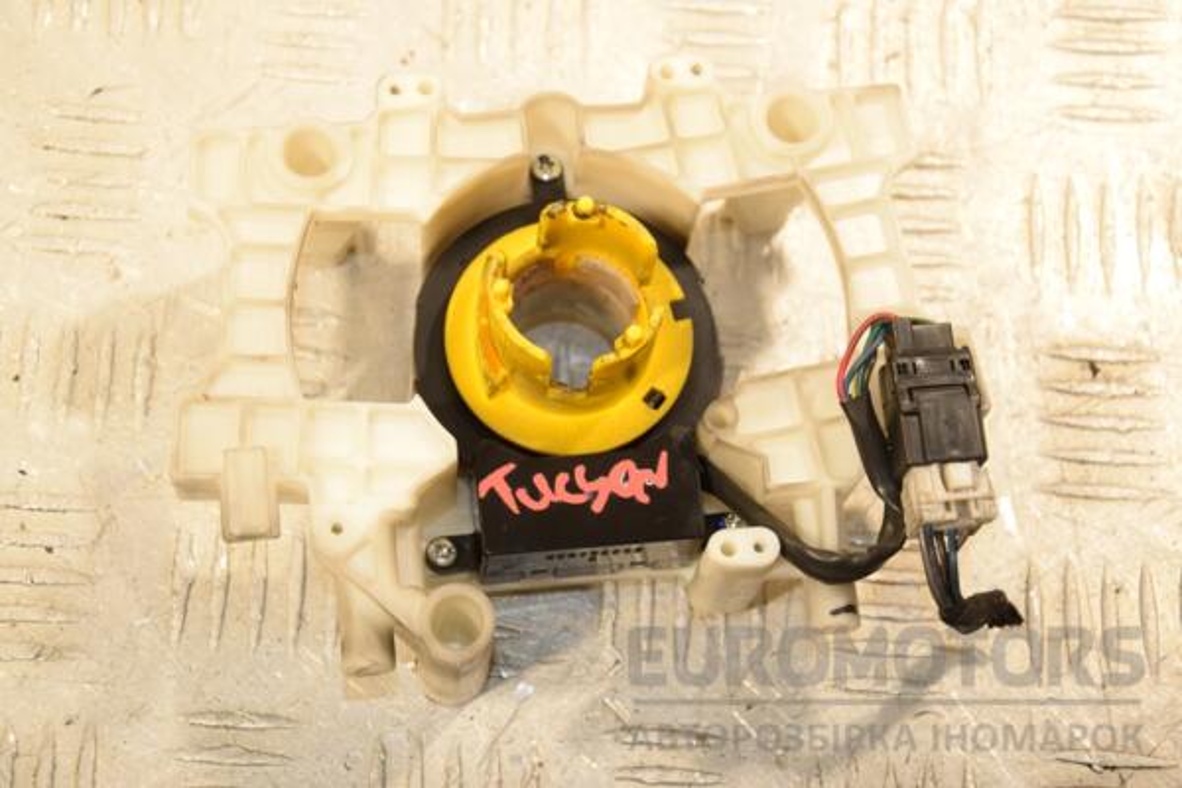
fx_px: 2856
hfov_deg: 23.4
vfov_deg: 15.7
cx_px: 591
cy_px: 394
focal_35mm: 87
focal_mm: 58
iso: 800
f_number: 6.3
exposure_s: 1/200
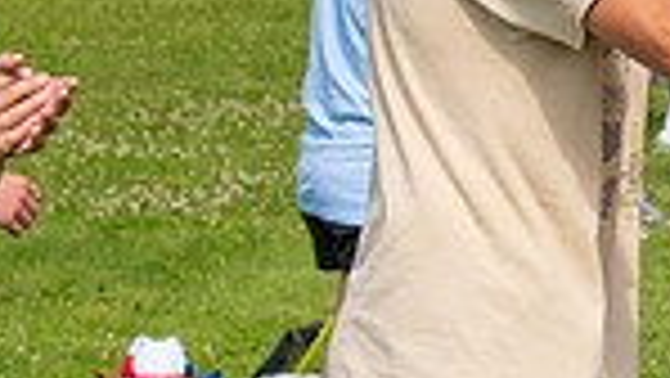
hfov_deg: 7.2
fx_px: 5226
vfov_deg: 4.1
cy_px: 0
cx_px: 962
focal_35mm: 294
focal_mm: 48
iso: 200
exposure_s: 1/800
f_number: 5.6
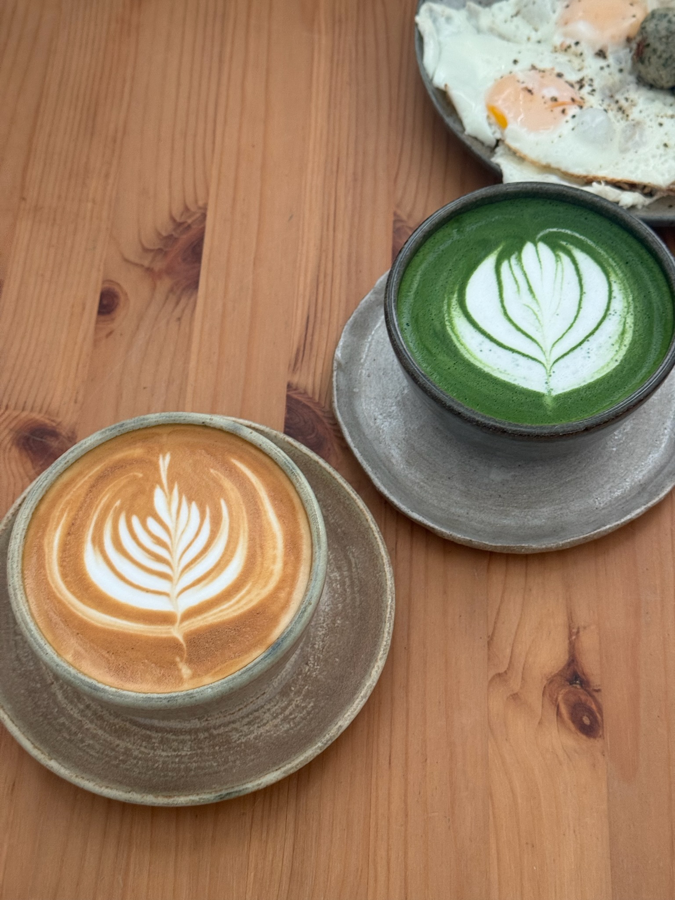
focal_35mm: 48
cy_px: 450
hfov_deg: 30.3
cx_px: 338
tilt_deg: -62.4
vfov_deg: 39.7
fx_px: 1248
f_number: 1.78
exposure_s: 1/60
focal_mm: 6.76
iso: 200
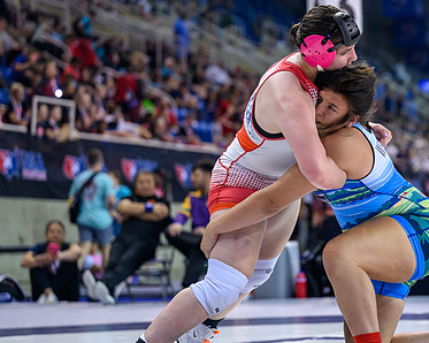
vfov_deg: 11.6
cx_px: 323
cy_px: 174
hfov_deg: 14.4
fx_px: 1688
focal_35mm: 133
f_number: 2.8
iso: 3200
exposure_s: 1/800
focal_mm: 91
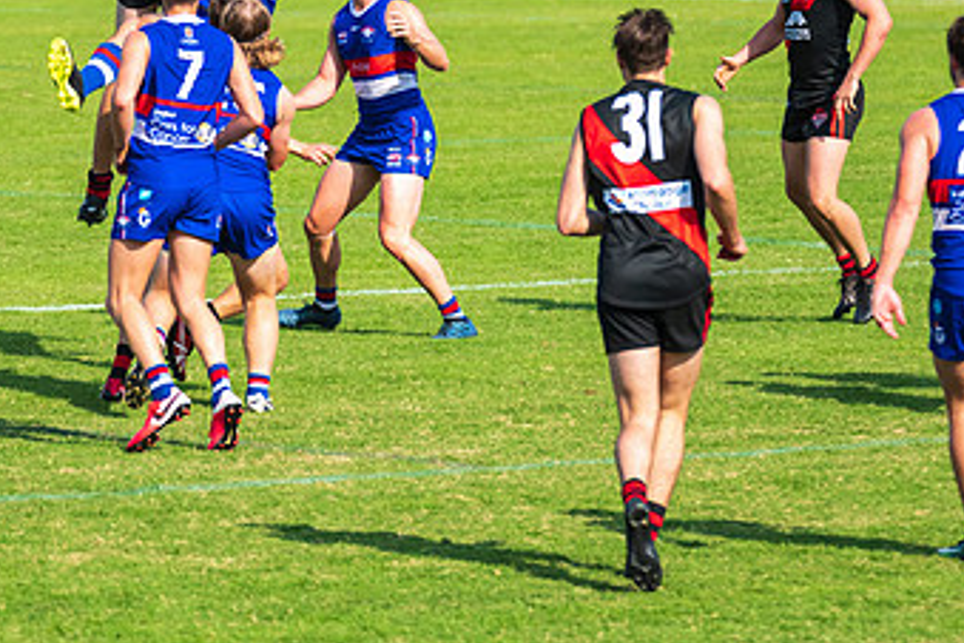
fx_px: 13736
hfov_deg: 4.0
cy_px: 112
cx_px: 375
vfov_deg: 2.7
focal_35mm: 513
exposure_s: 1/2500
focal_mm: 300
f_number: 6.3
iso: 800
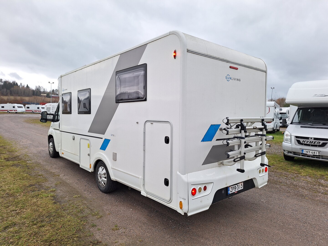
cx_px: 164
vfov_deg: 58.9
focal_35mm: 23
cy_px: 123
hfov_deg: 73.9
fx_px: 218
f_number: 1.8
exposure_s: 1/100
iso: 50
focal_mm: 5.54
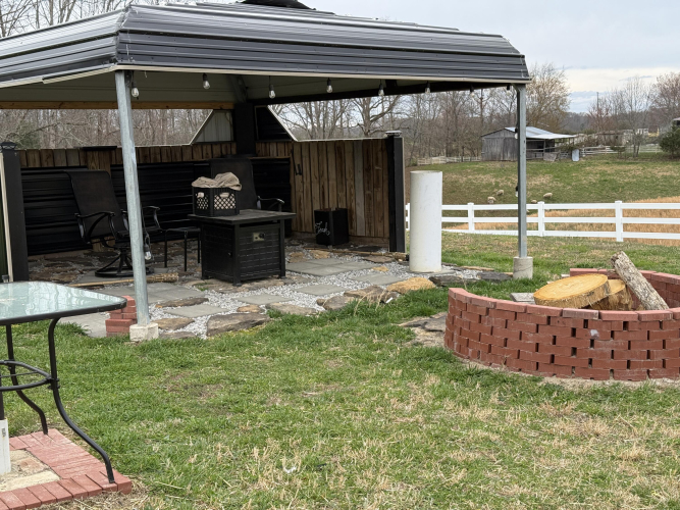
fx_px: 943
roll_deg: +1.3
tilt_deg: -7.6
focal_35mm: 48
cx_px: 340
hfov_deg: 39.7
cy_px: 255
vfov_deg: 30.3
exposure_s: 1/1543
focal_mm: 6.76
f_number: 1.78
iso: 80
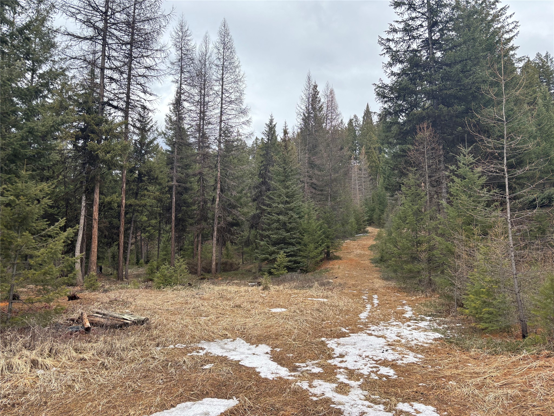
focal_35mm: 26
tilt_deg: +5.0
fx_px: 416
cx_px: 277
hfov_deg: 67.3
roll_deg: -2.4
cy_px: 208
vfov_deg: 53.1
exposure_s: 1/894
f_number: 1.6
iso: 50
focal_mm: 5.96
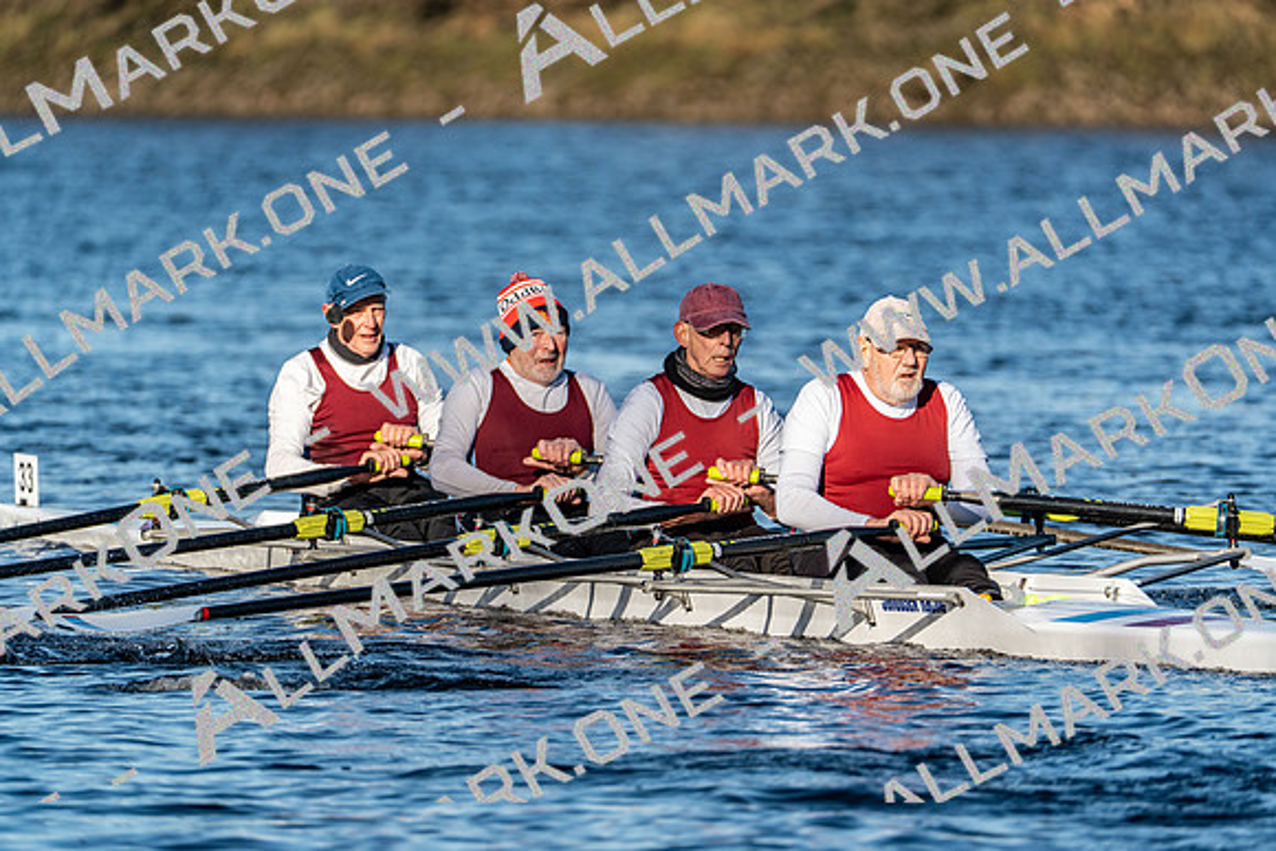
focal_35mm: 437
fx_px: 15492
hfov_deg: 4.7
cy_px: 426
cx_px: 638
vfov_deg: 3.1
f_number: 6.3
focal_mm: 437
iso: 400
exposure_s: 1/2000
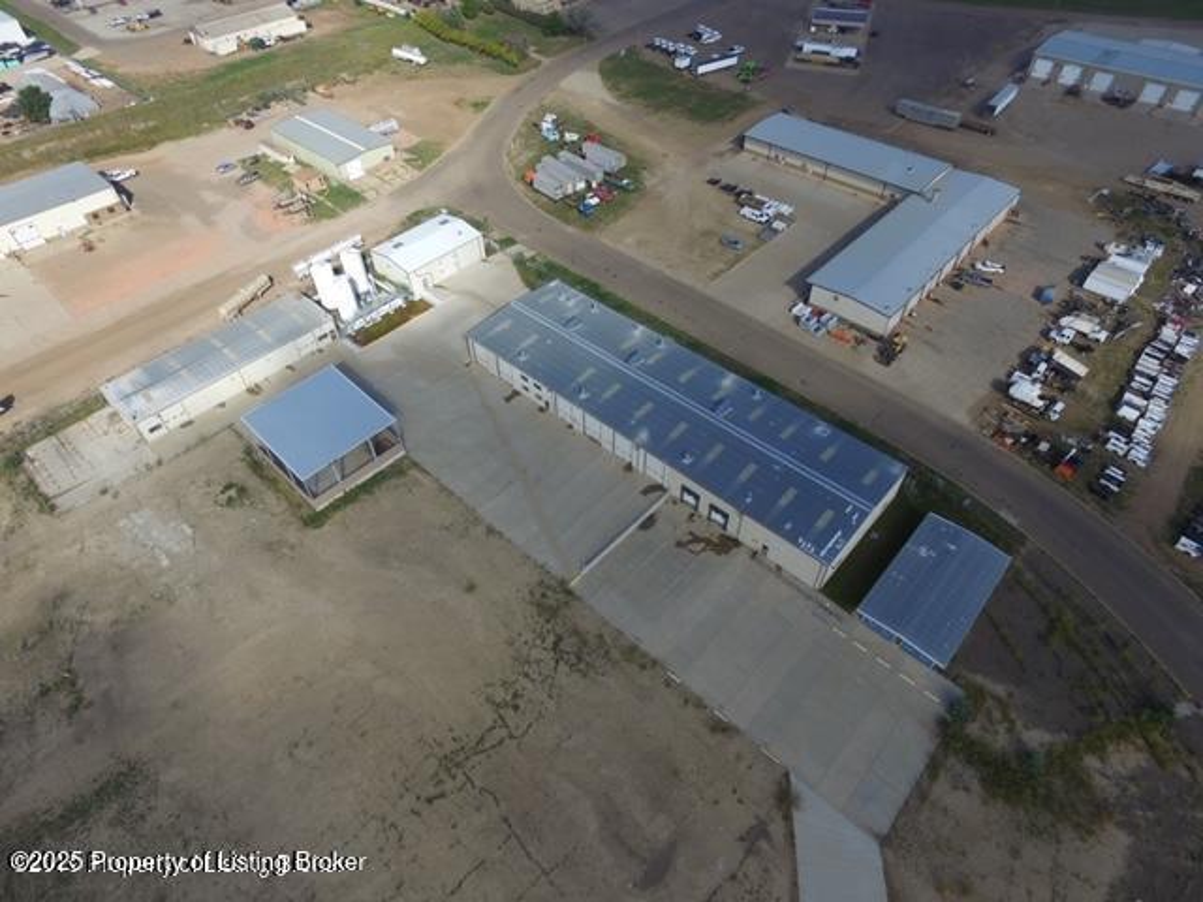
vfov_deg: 66.0
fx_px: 695
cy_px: 451
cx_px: 602
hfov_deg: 81.7
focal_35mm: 20
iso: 100
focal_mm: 3.61
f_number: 2.8
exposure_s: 1/1058
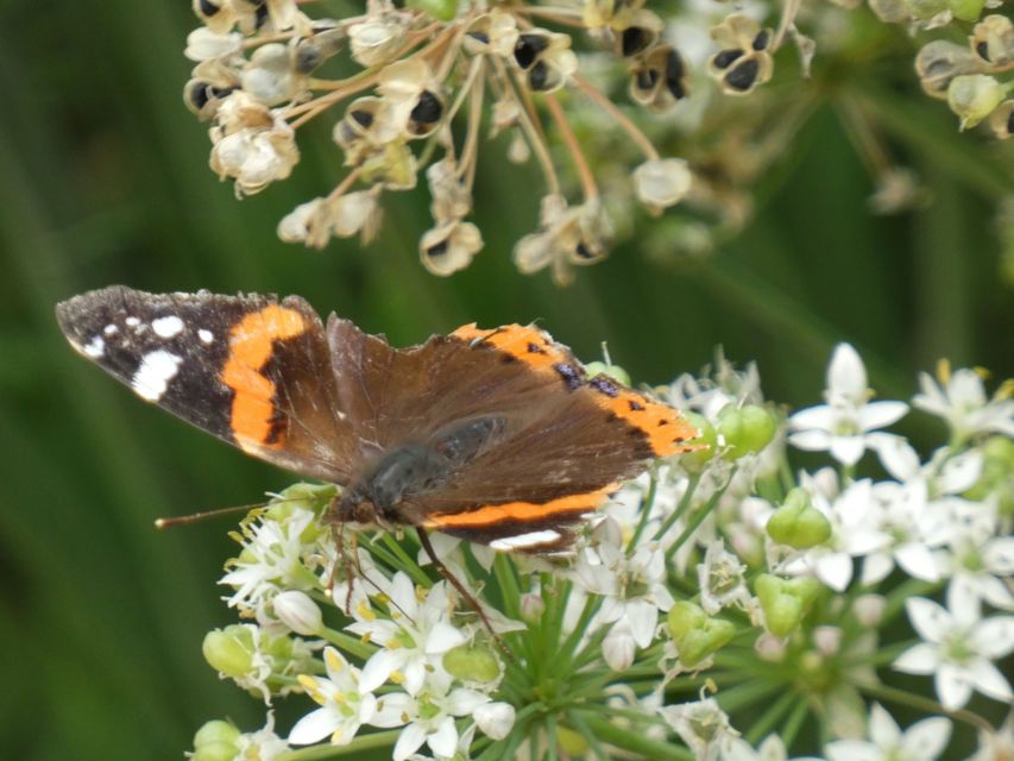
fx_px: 25928
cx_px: 507
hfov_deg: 2.2
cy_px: 380
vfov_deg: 1.7
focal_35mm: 885
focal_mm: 158.6
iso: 400
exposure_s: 1/125
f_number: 5.6
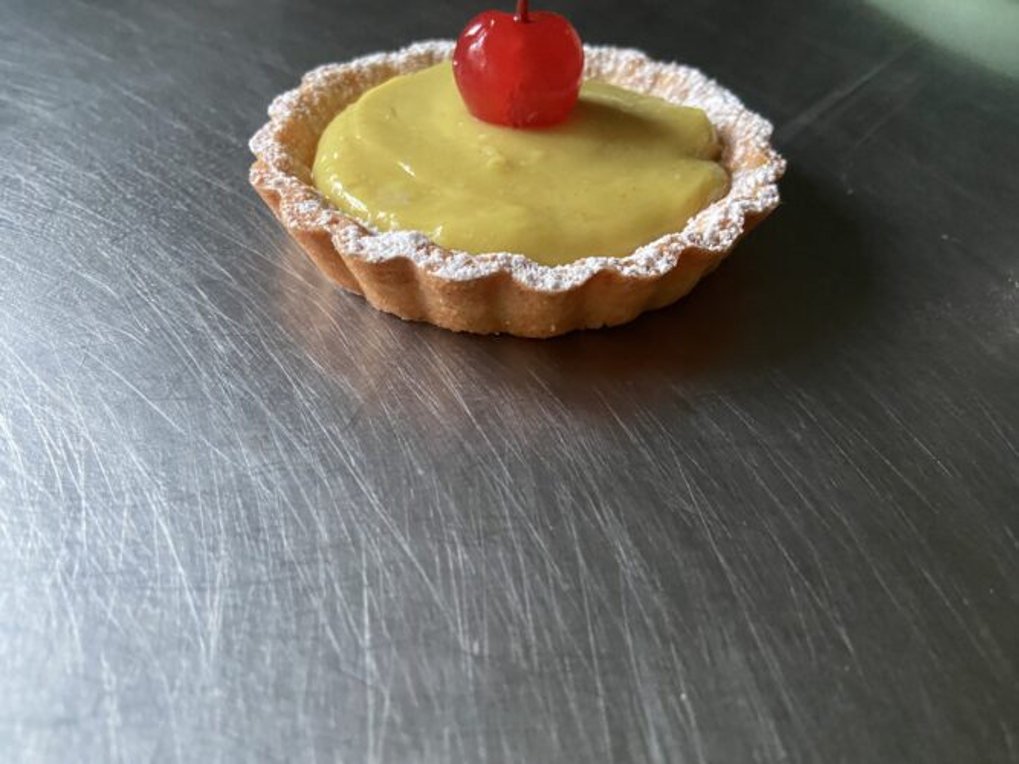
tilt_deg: -43.9
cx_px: 510
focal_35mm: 26
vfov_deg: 53.0
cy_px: 382
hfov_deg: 67.3
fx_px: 765
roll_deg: -3.0
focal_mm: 4.25
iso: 640
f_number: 1.8
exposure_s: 1/37
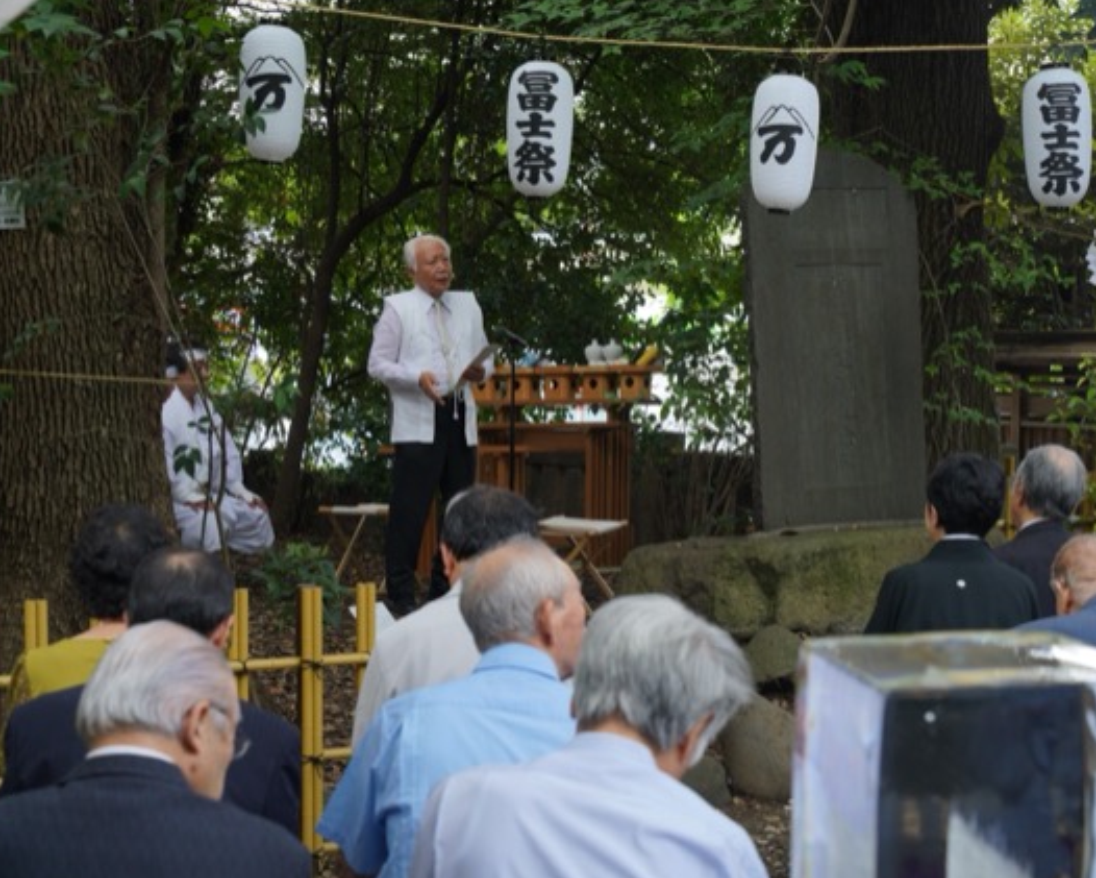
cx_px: 615
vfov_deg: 23.5
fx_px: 2109
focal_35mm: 65
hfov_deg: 29.1
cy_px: 442
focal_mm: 57
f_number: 6.3
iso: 500
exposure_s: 1/100
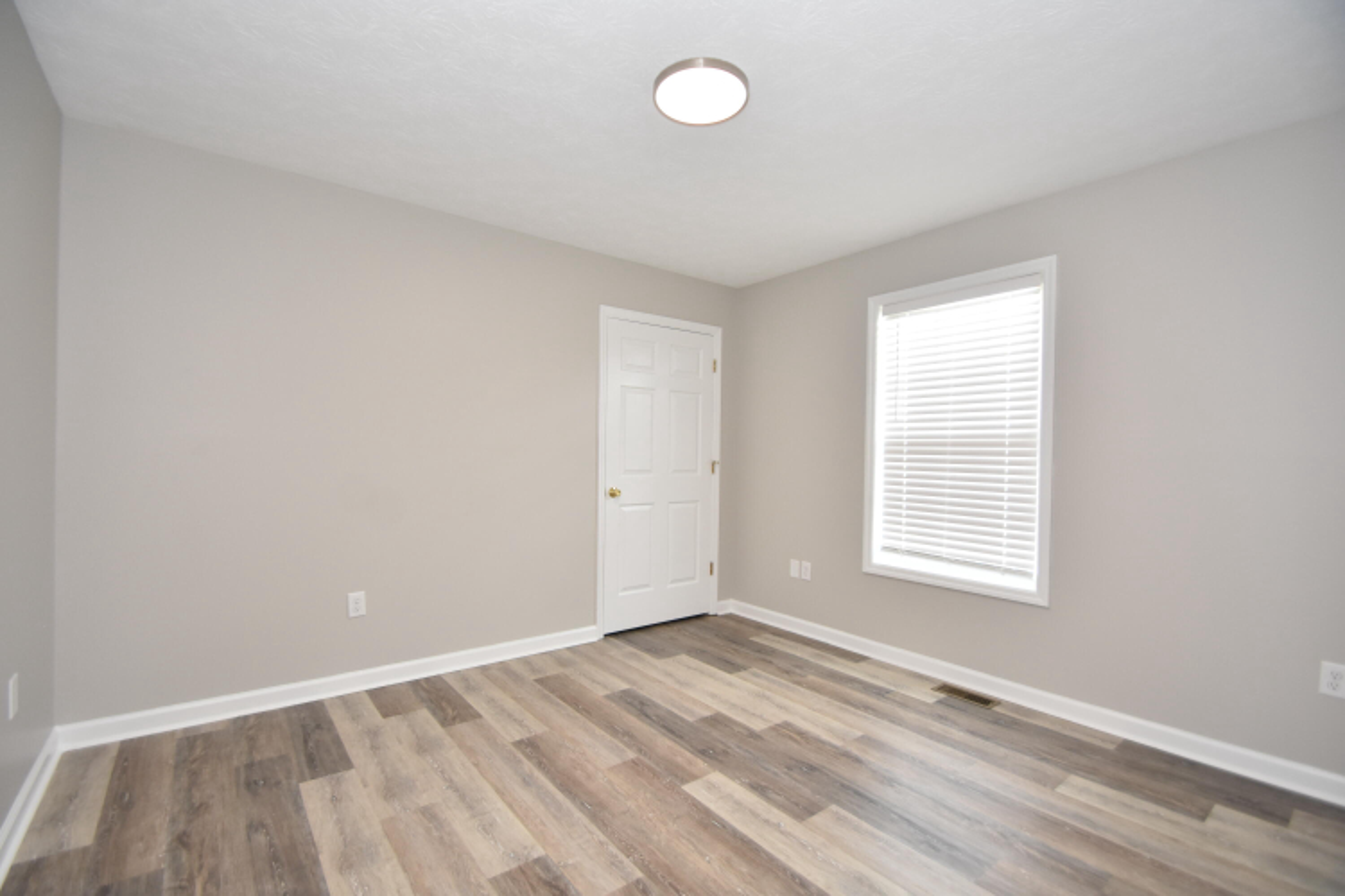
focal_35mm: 15
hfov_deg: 100.4
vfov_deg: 77.3
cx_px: 672
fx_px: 560
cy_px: 448
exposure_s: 1/160
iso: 800
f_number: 3.5
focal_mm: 10
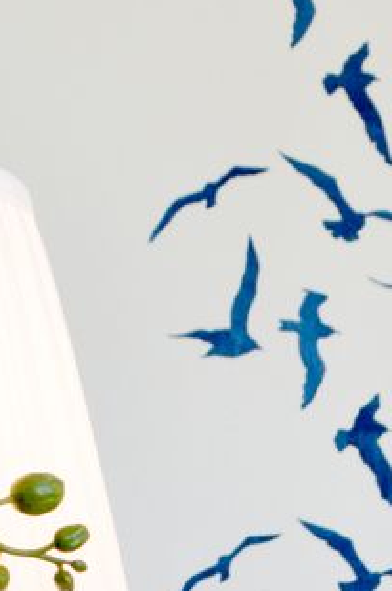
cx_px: 121
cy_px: 815
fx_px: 2147
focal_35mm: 131
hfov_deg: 10.4
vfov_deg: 14.8
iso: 360
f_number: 5.6
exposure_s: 1/125
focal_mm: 18
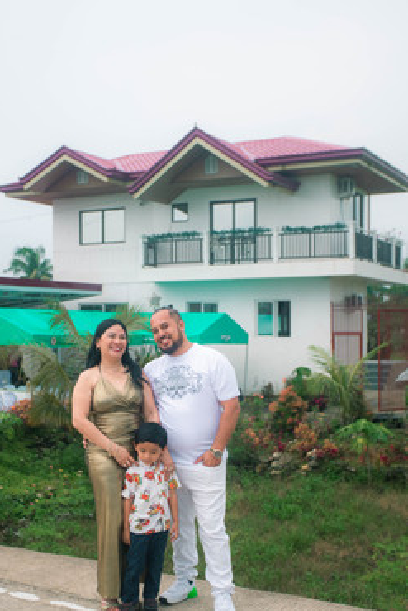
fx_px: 917
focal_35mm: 54
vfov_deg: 36.9
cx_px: 179
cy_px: 320
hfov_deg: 25.1
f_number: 4
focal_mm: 40
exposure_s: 1/1000
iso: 640
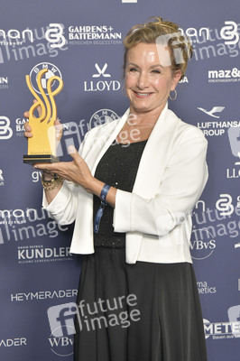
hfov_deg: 28.0
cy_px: 180
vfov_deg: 41.1
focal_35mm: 48
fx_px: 481
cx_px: 120
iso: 2000
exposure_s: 1/250
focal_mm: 48
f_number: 6.3
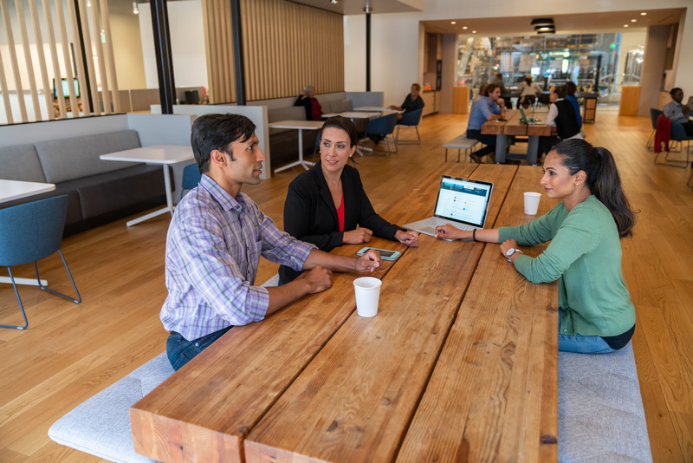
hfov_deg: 65.5
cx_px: 346
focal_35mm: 28
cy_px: 232
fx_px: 539
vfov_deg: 46.4
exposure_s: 1/125
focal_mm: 28
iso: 1250
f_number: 2.8
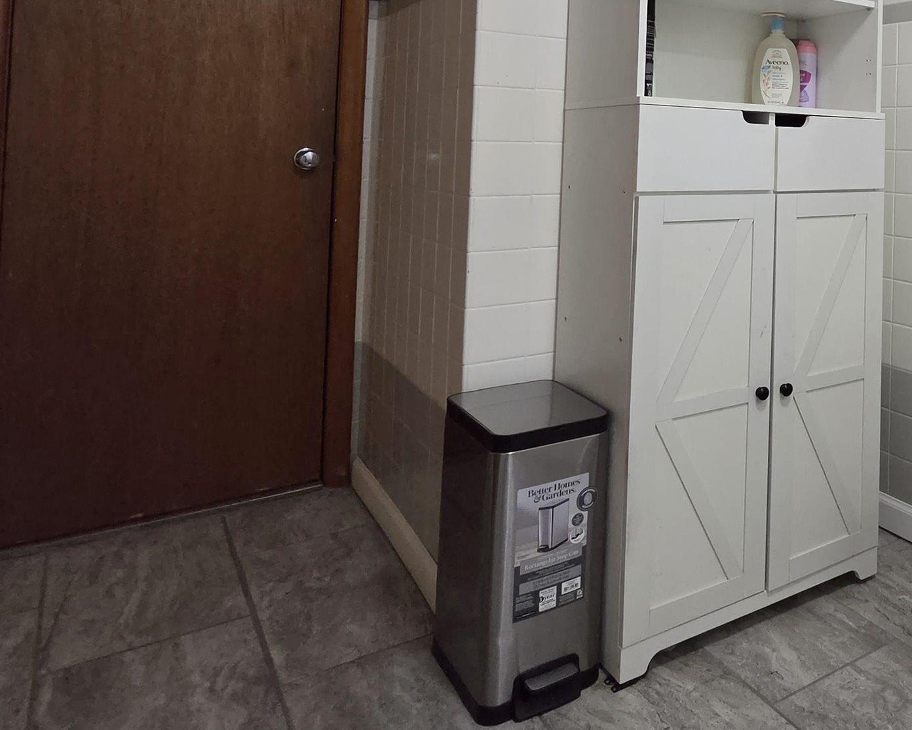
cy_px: 123
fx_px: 756
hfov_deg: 50.3
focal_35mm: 28
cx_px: 913
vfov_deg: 48.0
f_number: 2.2
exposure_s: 1/60
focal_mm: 2.2
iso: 800
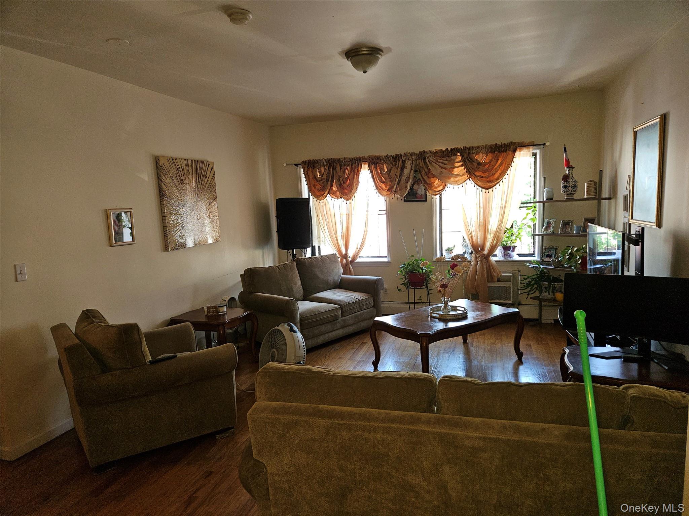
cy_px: 258
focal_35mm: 23
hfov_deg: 73.9
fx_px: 458
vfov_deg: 58.9
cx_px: 344
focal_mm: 5.4
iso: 100
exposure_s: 1/24
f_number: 1.8
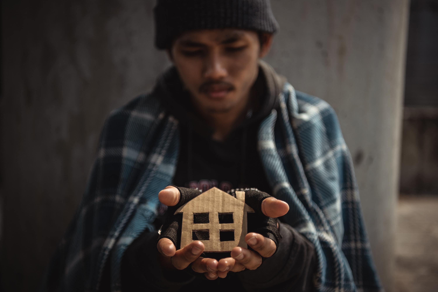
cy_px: 146
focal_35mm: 56
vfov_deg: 24.2
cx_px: 219
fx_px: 682
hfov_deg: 35.6
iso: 200
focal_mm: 56
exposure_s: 1/1600
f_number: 2.8
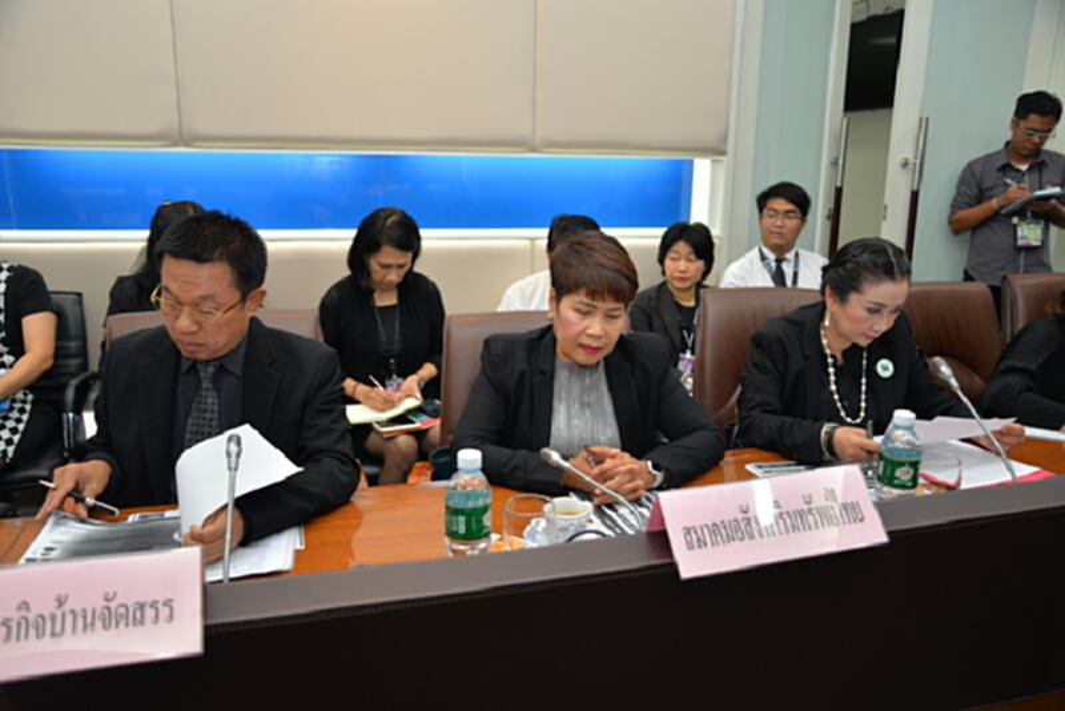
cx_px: 532
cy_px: 356
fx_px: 829
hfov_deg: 65.5
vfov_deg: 46.4
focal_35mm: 28
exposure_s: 1/60
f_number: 4
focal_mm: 28
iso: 400
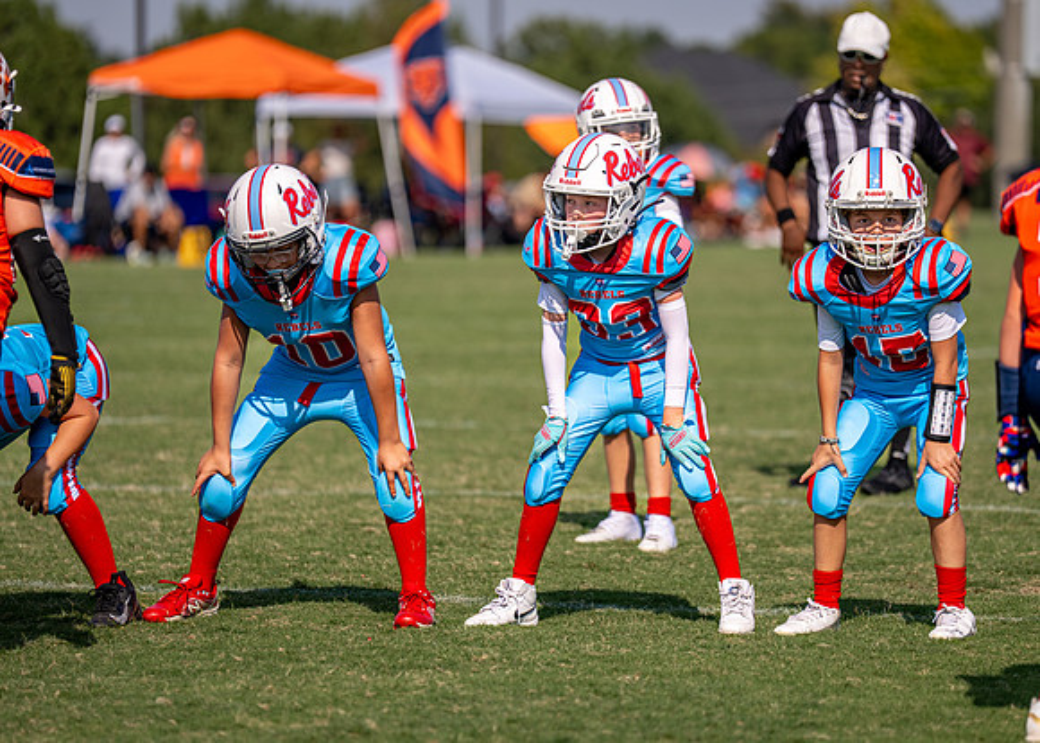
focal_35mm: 216
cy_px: 366
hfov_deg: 9.3
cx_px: 599
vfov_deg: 6.7
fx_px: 6368
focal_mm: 188
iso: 125
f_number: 2.8
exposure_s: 1/4000
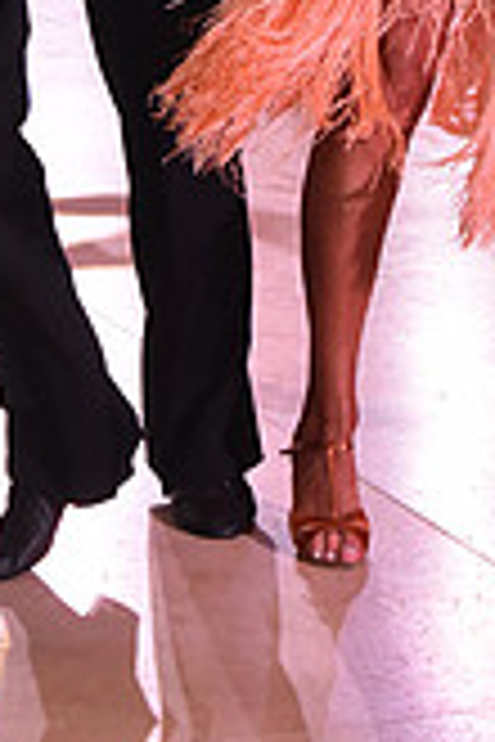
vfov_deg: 12.5
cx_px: 196
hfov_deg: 8.9
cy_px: -405
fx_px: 3197
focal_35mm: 155
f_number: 7.1
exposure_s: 1/320
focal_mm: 44
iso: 2500
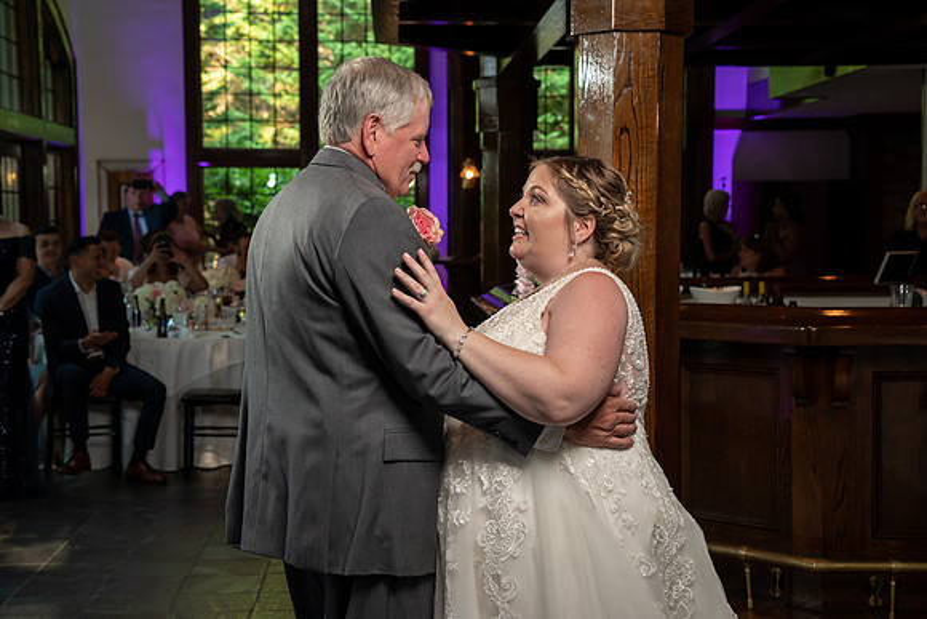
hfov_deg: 31.4
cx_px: 455
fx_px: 1651
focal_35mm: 64
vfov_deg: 21.2
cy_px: 310
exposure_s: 1/200
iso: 2000
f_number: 5.6
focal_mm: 62
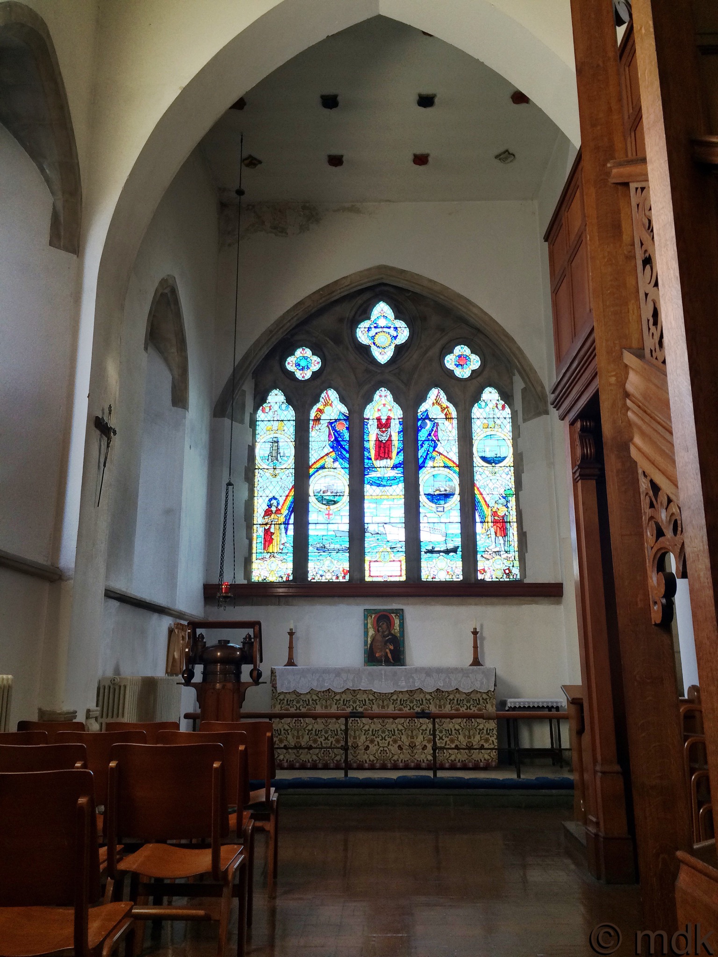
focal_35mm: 29
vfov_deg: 61.7
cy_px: 478
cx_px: 359
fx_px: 802
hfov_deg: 48.2
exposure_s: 1/33
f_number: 2.2
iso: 64
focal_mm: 4.15
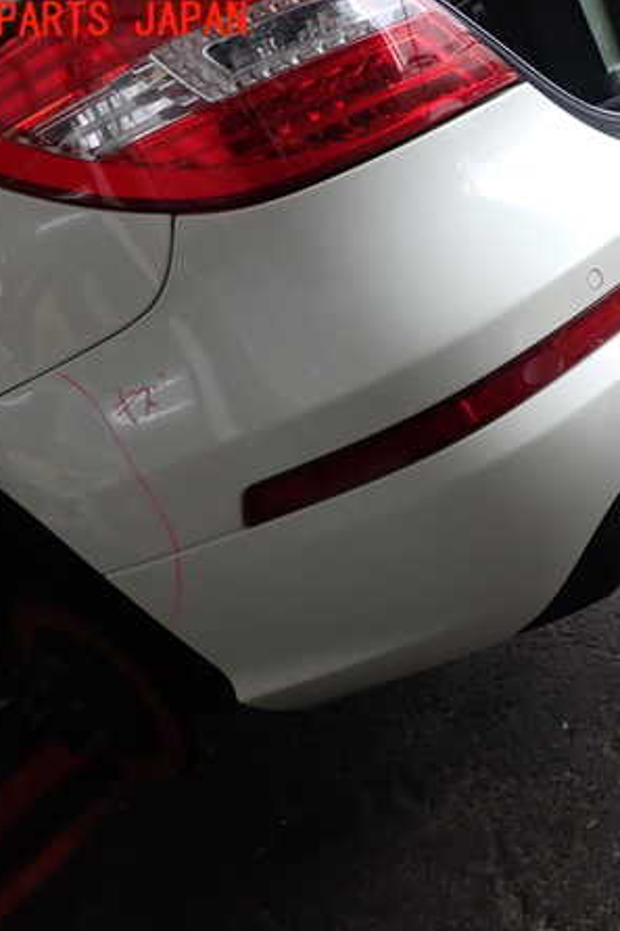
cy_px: 466
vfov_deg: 46.4
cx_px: 495
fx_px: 1086
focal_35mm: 42
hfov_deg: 31.1
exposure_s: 1/80
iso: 100
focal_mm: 5.4
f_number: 3.2
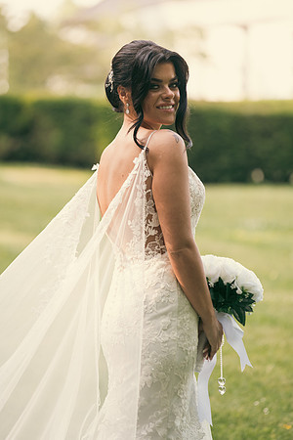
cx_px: 146
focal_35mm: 185
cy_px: 220
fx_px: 2258
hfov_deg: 7.4
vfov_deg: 11.1
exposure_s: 1/250
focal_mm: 185
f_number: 3.5
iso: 250
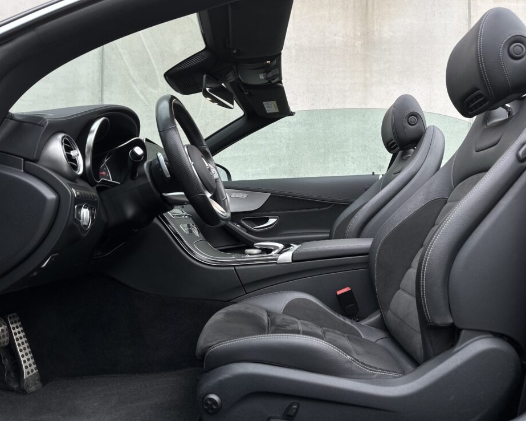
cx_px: 275
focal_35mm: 26
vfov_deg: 54.9
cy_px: 216
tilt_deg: +1.4
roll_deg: +0.1
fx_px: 405
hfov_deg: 66.0
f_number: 1.78
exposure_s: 1/918
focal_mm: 6.86
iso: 80
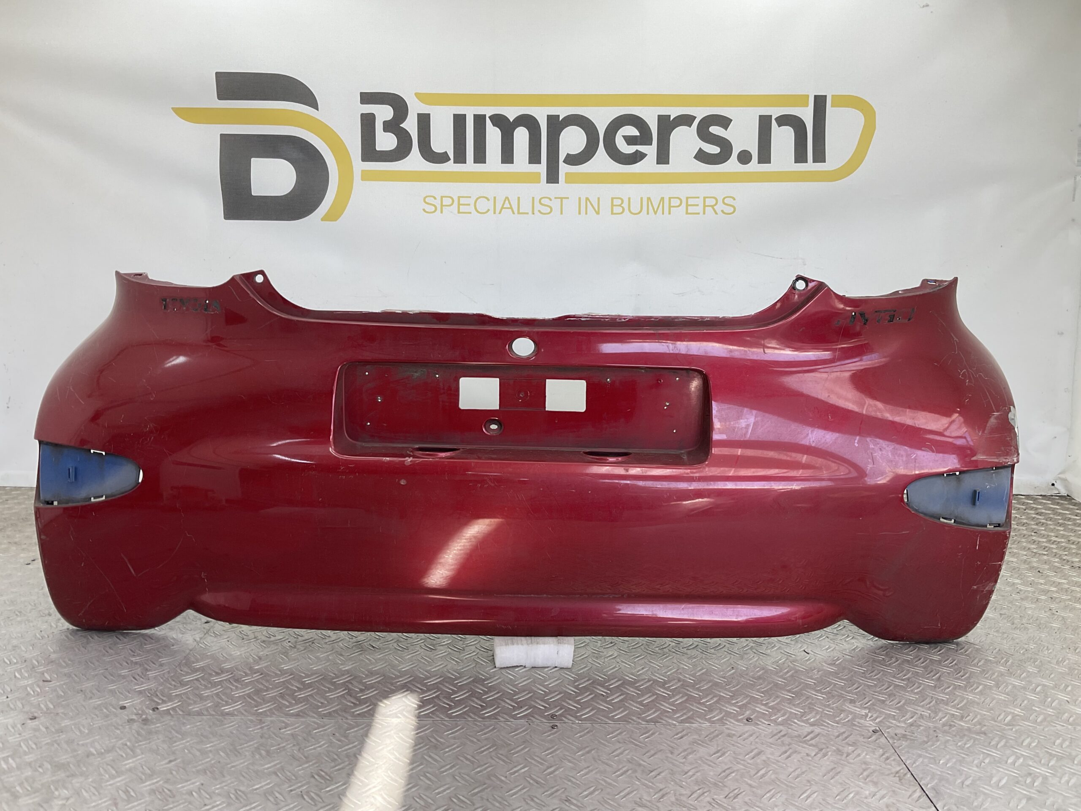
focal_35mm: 29
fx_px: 906
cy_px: 406
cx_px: 540
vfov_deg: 48.2
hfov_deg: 61.7
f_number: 1.8
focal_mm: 3
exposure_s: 1/120
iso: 16
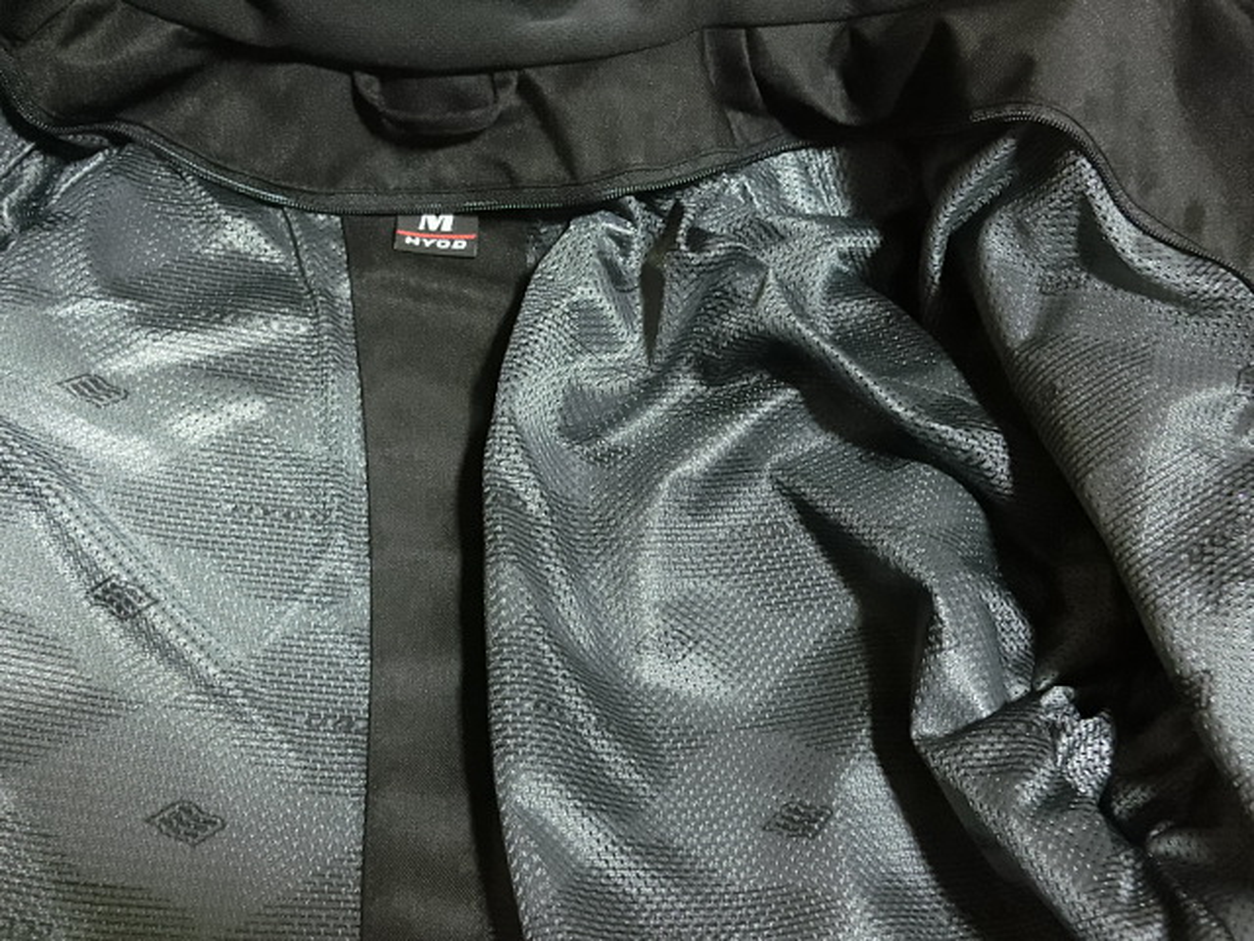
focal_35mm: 39
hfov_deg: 47.9
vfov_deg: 36.8
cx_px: 627
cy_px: 470
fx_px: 1413
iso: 1600
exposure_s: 1/8
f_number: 4.1
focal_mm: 6.9
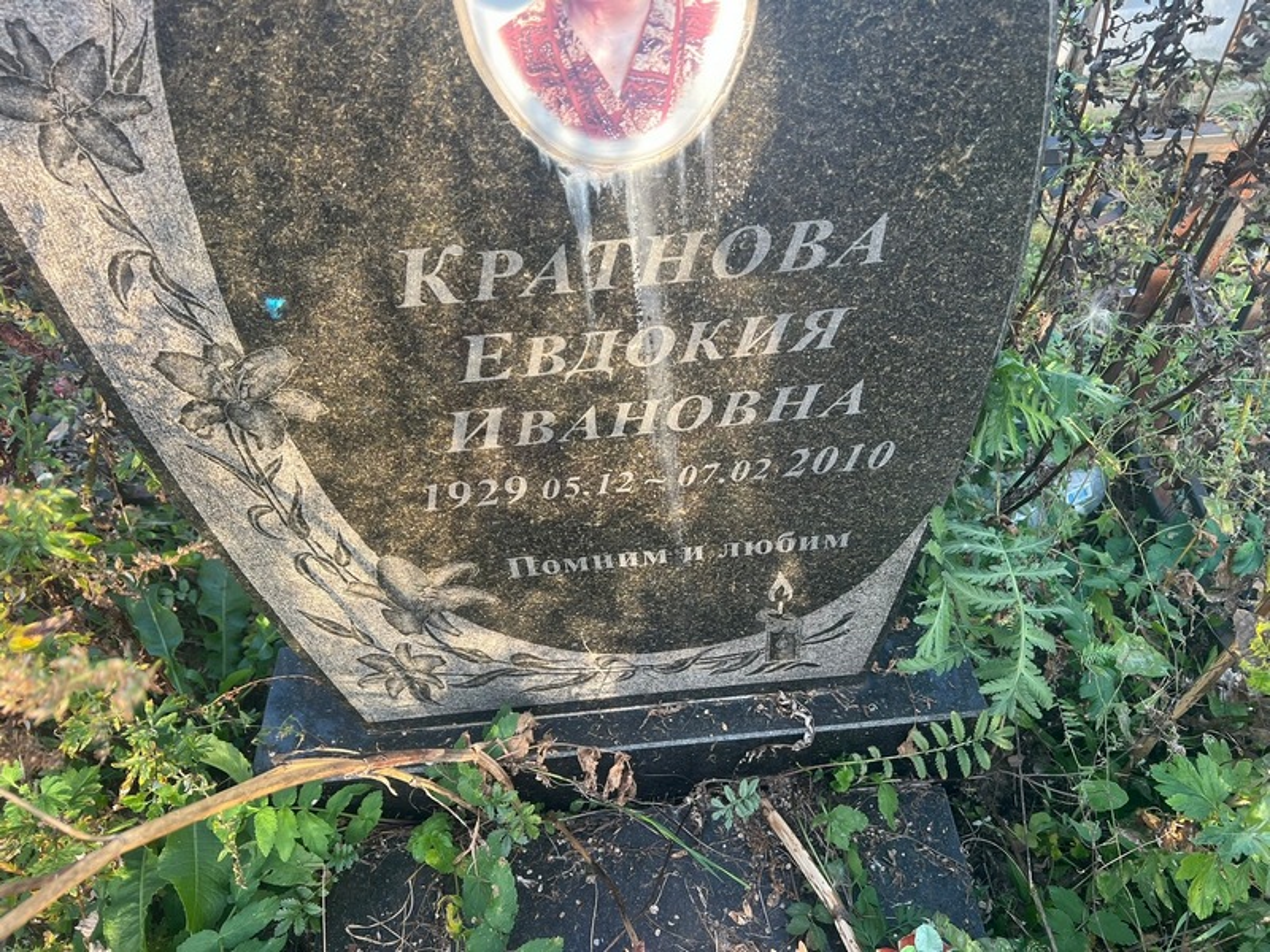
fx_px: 954
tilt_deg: -49.2
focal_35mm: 26
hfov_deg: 67.3
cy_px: 476
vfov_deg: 53.1
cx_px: 635
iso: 40
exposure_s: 1/165
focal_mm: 5.7
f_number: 1.5
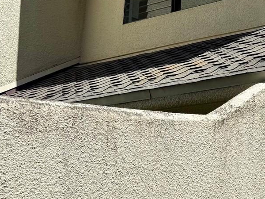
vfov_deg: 22.6
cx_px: 351
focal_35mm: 64
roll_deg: +2.1
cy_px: 40
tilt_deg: +15.4
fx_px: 490
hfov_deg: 25.7
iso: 80
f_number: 1.78
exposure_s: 1/7353
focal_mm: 6.76
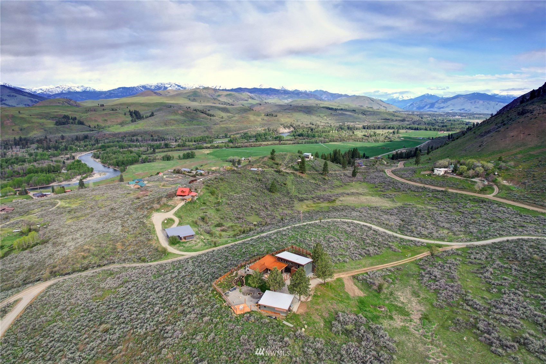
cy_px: 182
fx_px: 334
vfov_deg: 57.2
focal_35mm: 22
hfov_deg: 78.6
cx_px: 273
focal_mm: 8.4
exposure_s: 1/1250
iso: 110
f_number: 2.8
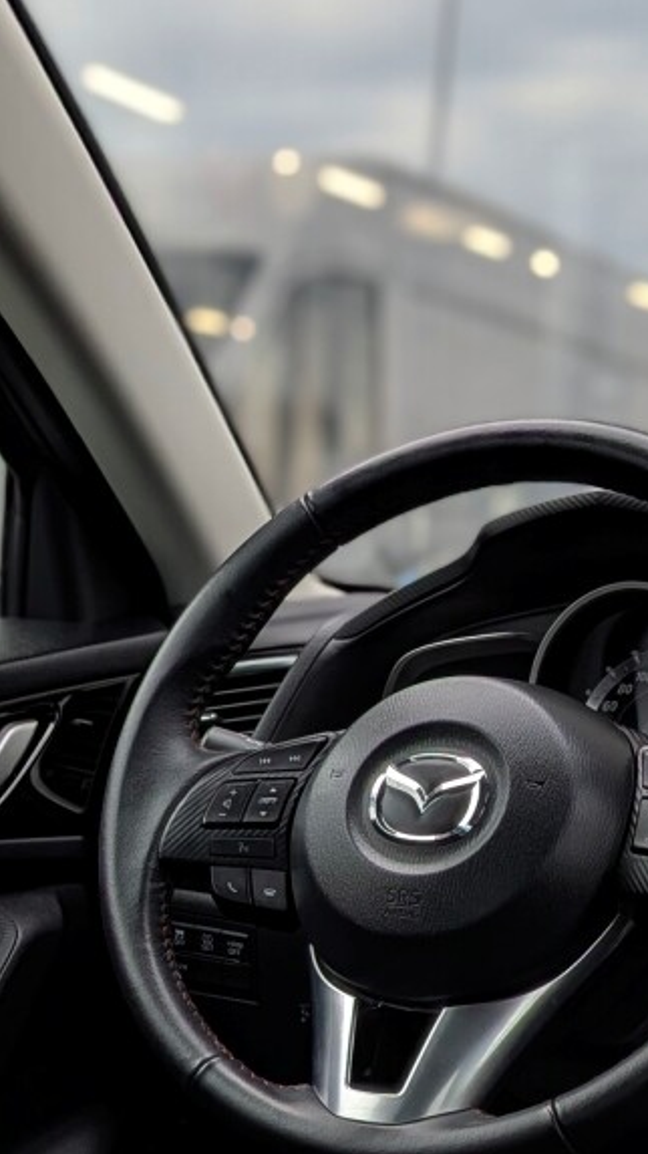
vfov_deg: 27.7
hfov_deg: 16.4
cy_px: 1075
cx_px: 159
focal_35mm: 73
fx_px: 2232
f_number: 1.7
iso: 30
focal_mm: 4.53
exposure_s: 1/341
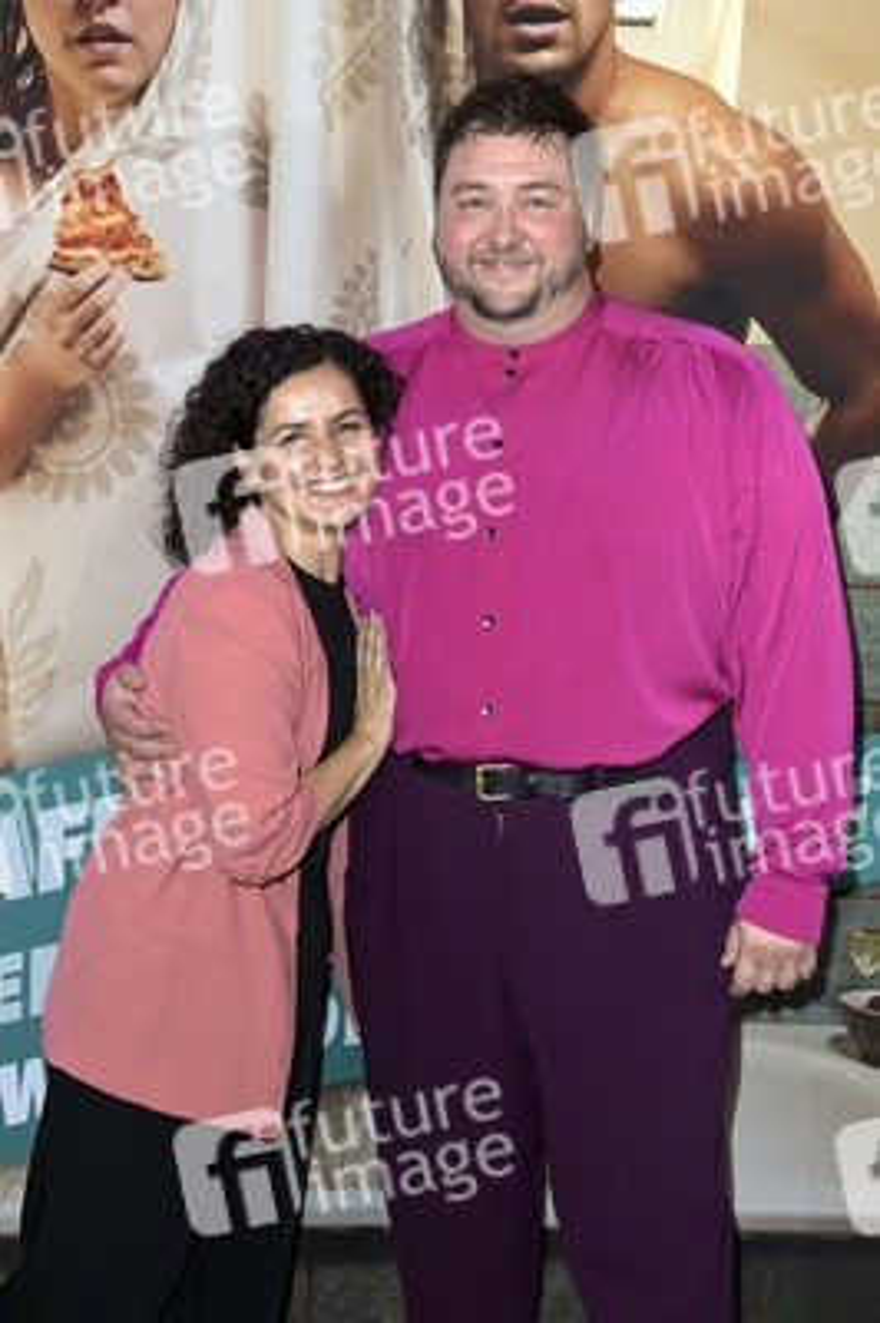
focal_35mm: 42
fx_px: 1543
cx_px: 440
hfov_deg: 31.8
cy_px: 662
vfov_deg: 46.4
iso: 500
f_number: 5
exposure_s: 1/125
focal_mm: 42
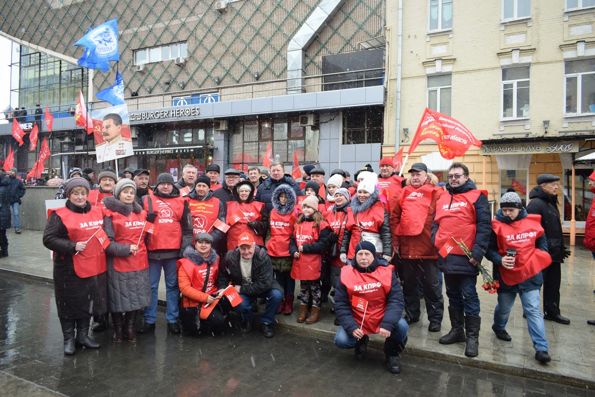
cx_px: 298
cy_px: 198
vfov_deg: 47.9
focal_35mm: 27
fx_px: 446
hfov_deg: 67.4
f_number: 5
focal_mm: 18
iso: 400
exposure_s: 1/100
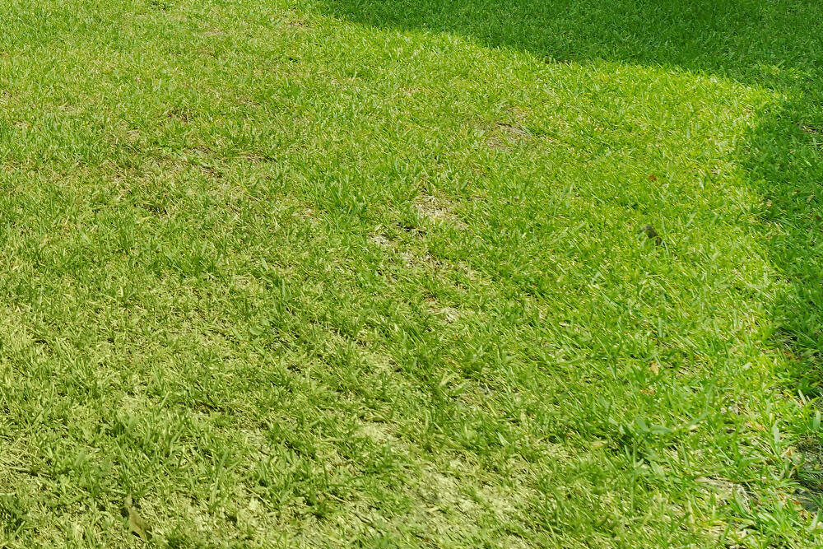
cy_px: -205
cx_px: -306
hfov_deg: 31.9
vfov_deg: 26.1
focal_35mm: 42
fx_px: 960
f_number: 8
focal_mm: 14
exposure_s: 1/100
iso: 100
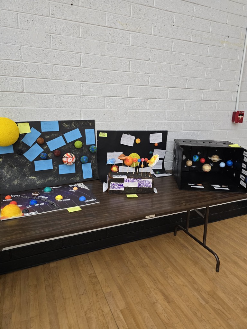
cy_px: 164
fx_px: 219
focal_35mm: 23
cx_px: 124
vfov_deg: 73.9
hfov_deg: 58.9
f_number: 1.7
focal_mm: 6.3
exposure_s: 1/120
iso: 500
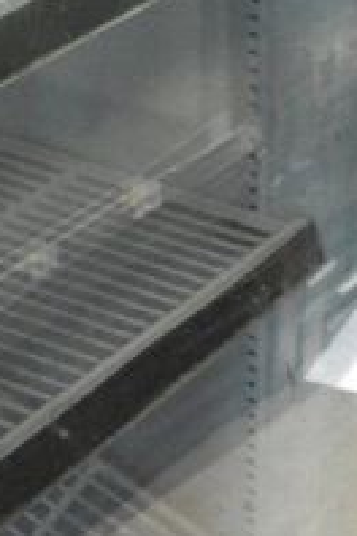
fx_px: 1859
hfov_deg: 10.7
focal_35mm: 125
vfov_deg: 15.3
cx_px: 460
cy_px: -245
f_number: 4.5
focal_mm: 18
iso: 6400
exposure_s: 1/80
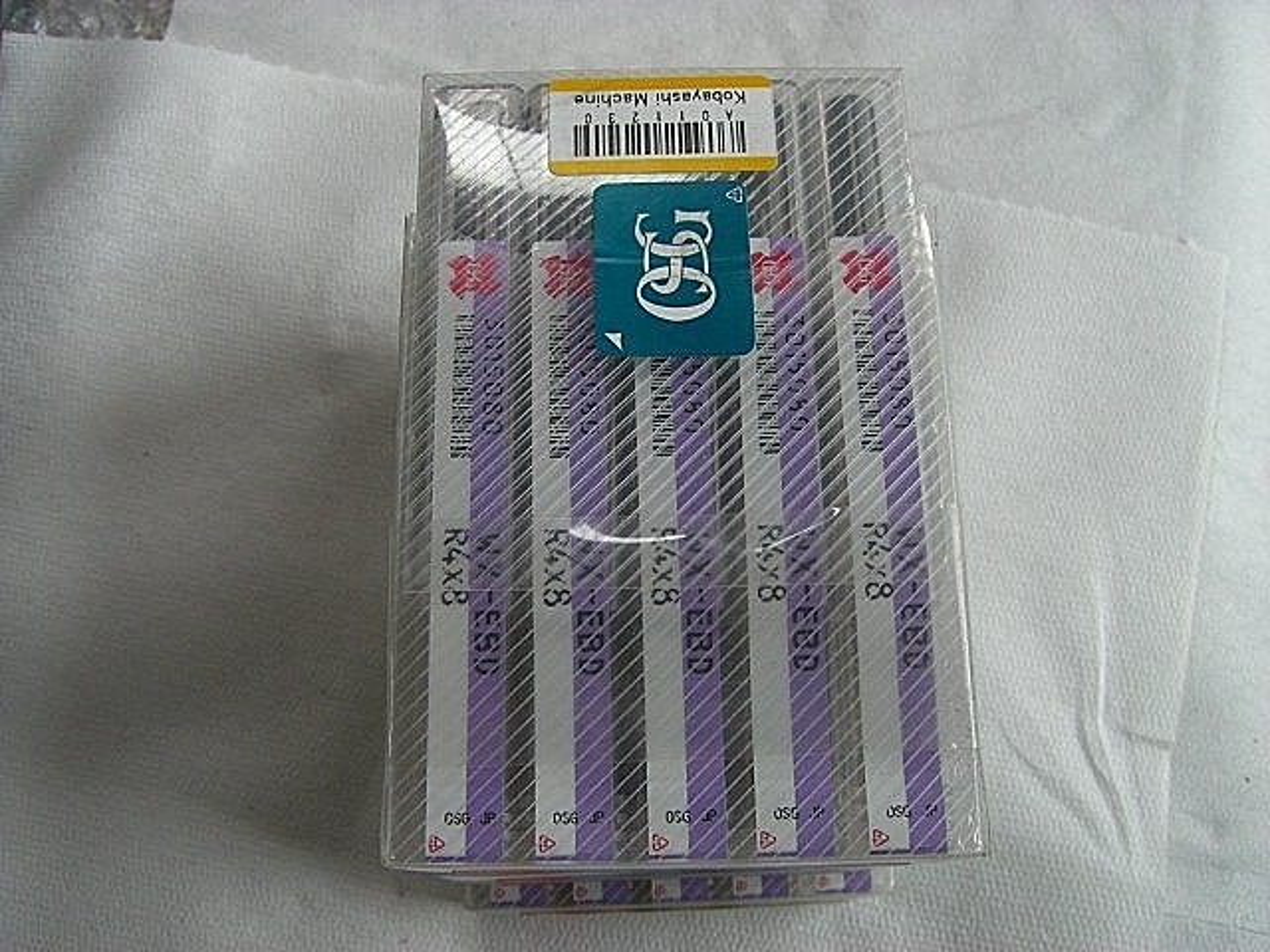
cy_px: 476
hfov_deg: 49.0
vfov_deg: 37.7
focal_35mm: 38
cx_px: 635
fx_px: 1394
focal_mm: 6.2
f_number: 2.7
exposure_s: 1/80
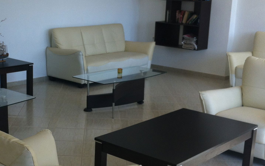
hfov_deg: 30.4
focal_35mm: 67
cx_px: 86
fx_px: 484
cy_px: 90
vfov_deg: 19.4
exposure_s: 1/179
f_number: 2.8
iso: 80
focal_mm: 3.85
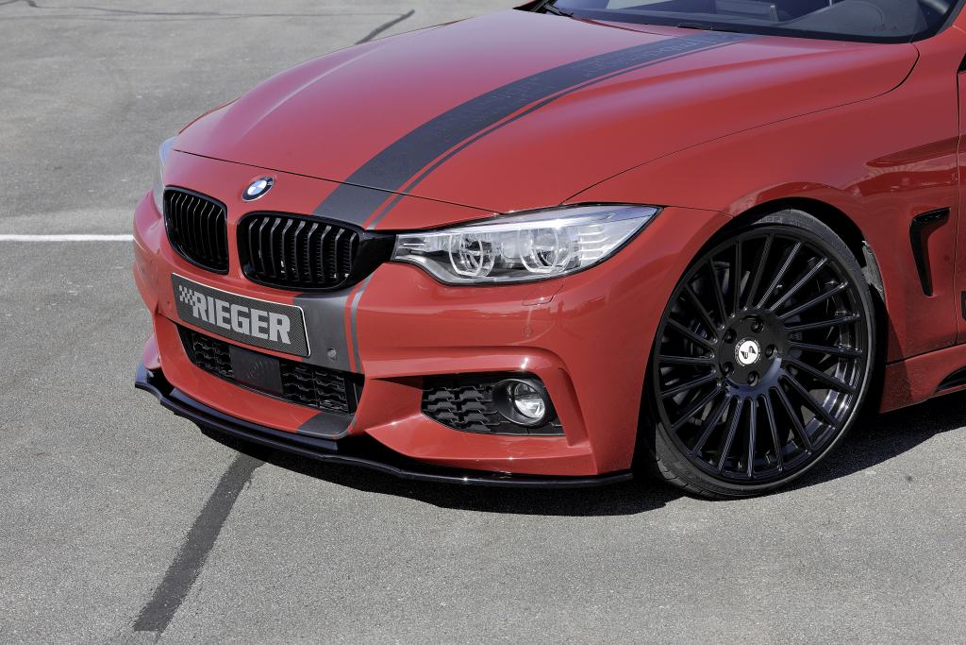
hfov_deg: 24.8
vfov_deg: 16.7
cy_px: 322
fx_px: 2200
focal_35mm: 82
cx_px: 483
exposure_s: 1/250
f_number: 11
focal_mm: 82
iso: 250
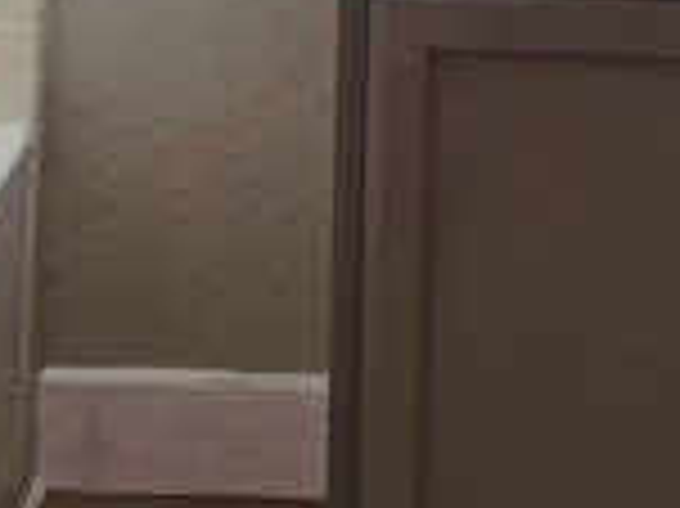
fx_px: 1727
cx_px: 513
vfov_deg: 13.3
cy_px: -638
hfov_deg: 22.1
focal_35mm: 88
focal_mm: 2.2
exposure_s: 1/120
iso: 32
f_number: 1.9
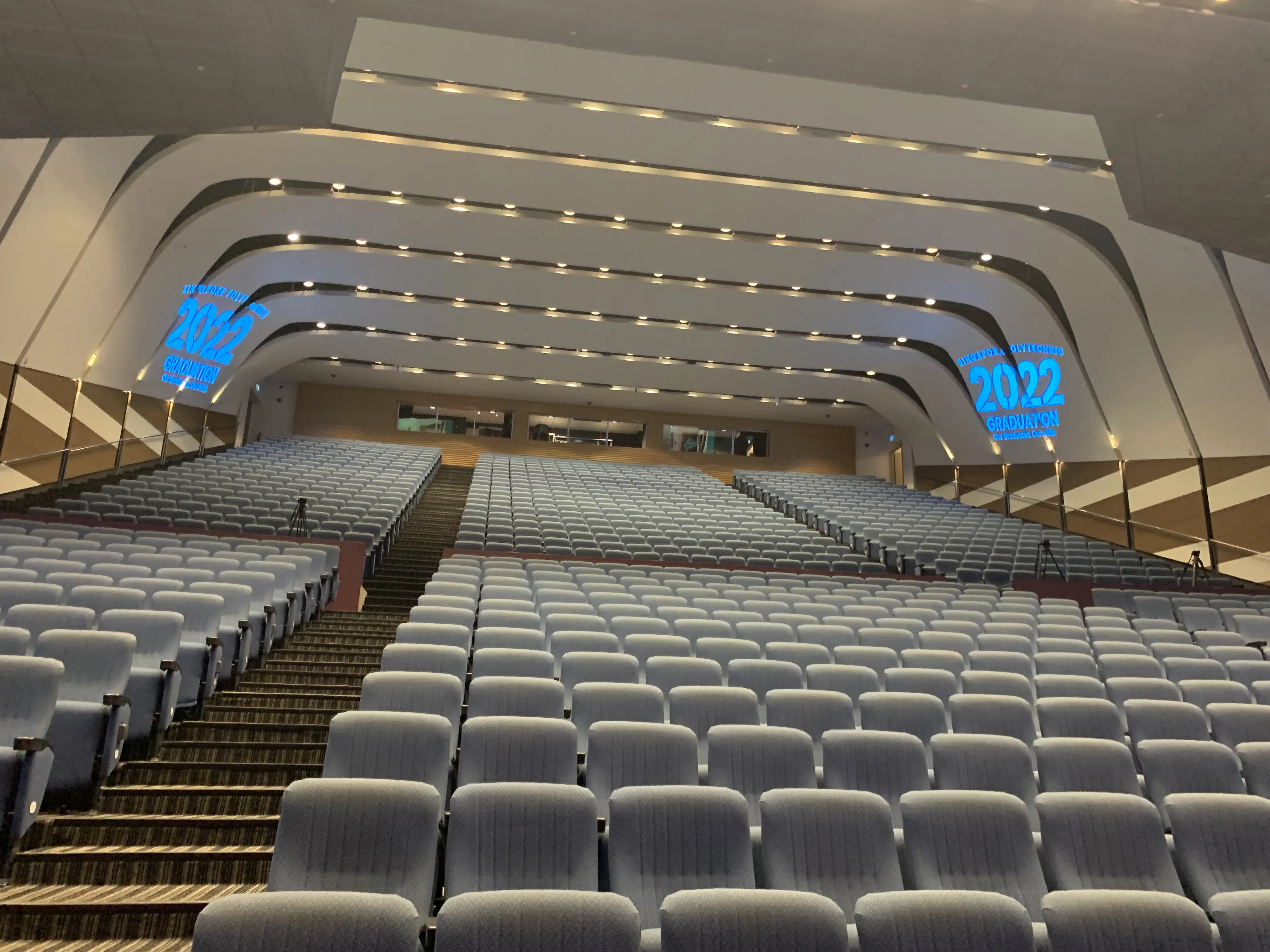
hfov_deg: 67.3
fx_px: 954
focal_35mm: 26
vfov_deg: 53.1
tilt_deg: +16.0
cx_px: 635
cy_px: 476
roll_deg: -1.3
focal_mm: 4.25
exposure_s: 1/45
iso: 400
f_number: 1.8
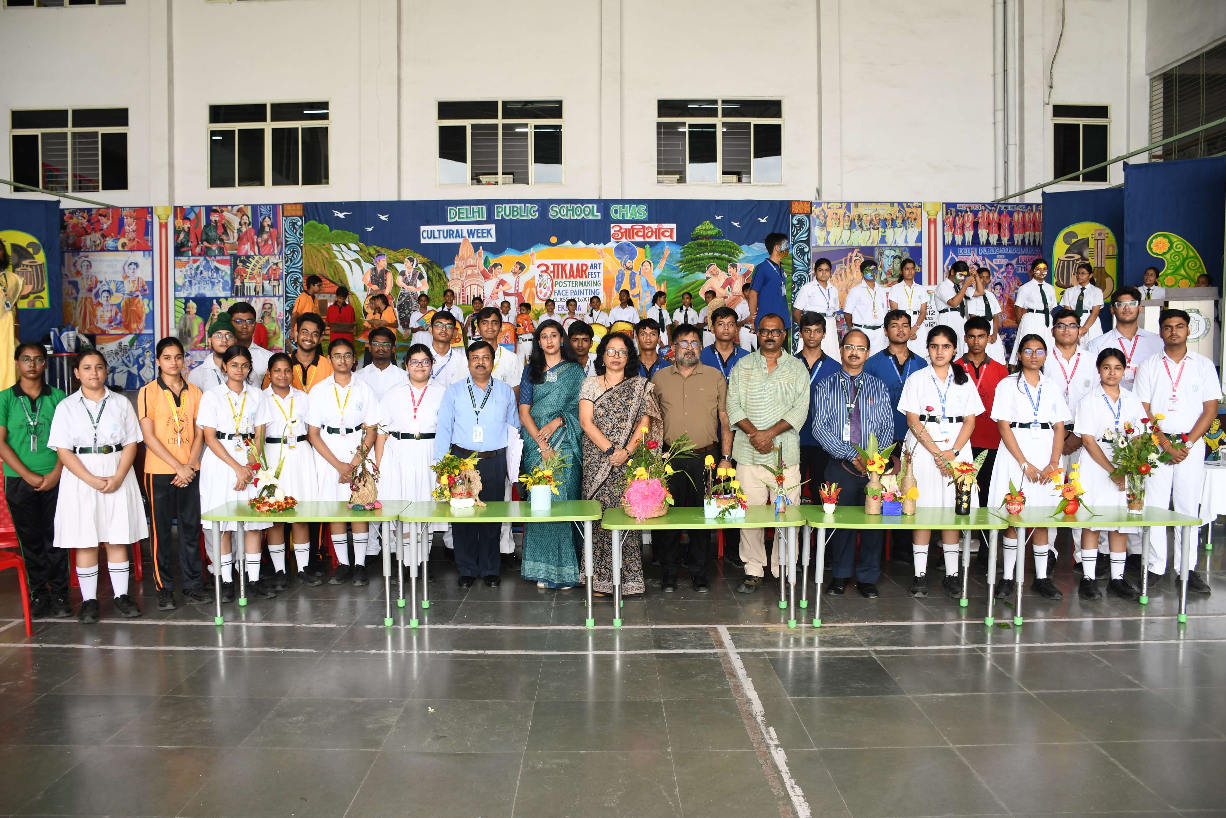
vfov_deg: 47.9
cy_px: 409
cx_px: 613
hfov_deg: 67.4
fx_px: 919
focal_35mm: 27
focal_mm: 18
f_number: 4
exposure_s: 1/200
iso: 320
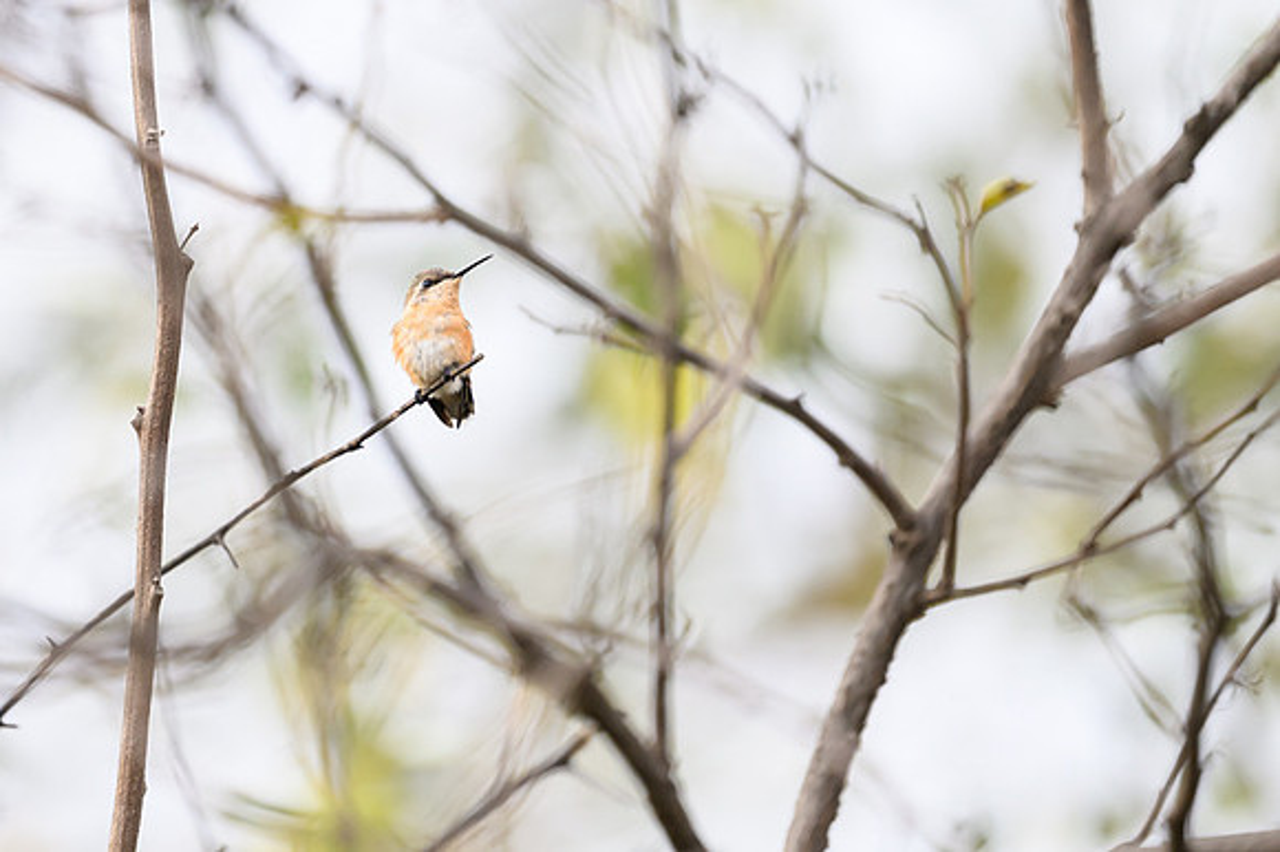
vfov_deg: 2.5
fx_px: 19699
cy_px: 299
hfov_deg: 3.7
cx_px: 467
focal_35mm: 554
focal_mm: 400
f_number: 2.8
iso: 2000
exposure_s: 1/1600
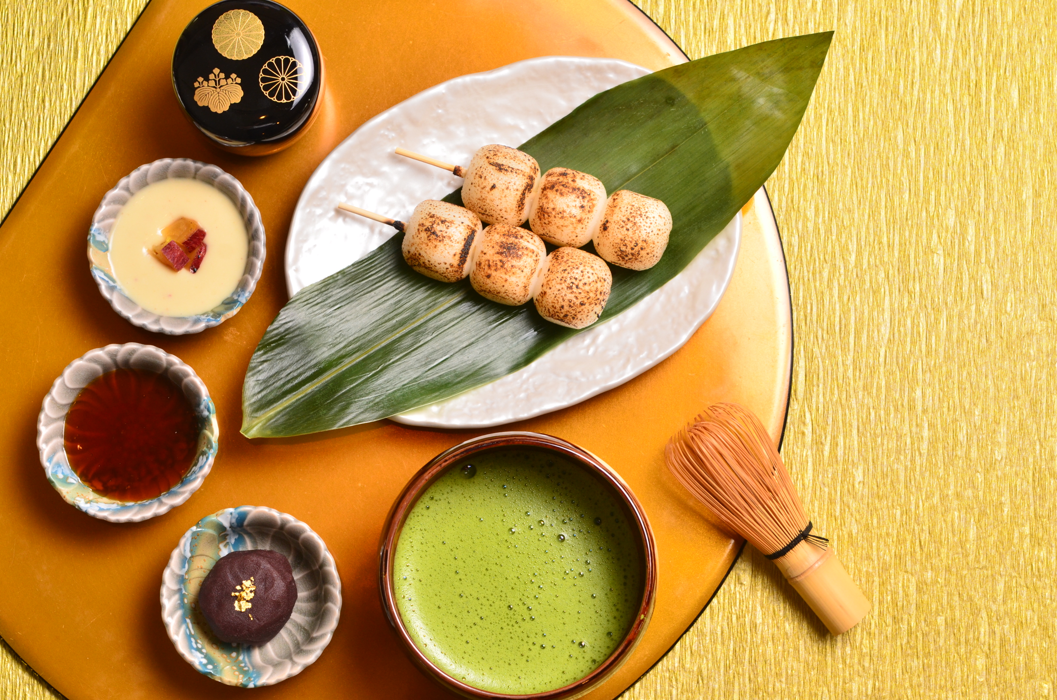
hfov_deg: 22.7
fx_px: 2637
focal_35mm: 90
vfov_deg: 15.1
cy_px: 350
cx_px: 528
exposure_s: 1/125
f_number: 8
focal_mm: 60
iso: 400
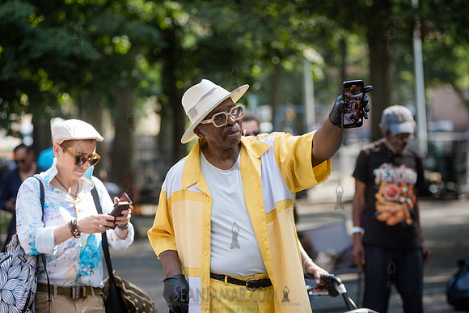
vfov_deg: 10.2
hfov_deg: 15.2
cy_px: 156
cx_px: 234
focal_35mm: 135
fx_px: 1759
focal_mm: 135
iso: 500
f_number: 4
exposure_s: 1/800
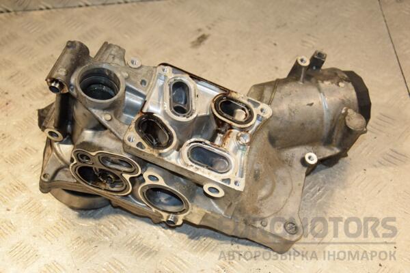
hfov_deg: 31.9
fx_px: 717
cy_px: 136
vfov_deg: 21.6
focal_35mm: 63
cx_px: 205
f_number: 5
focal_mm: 42
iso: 800
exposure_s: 1/200
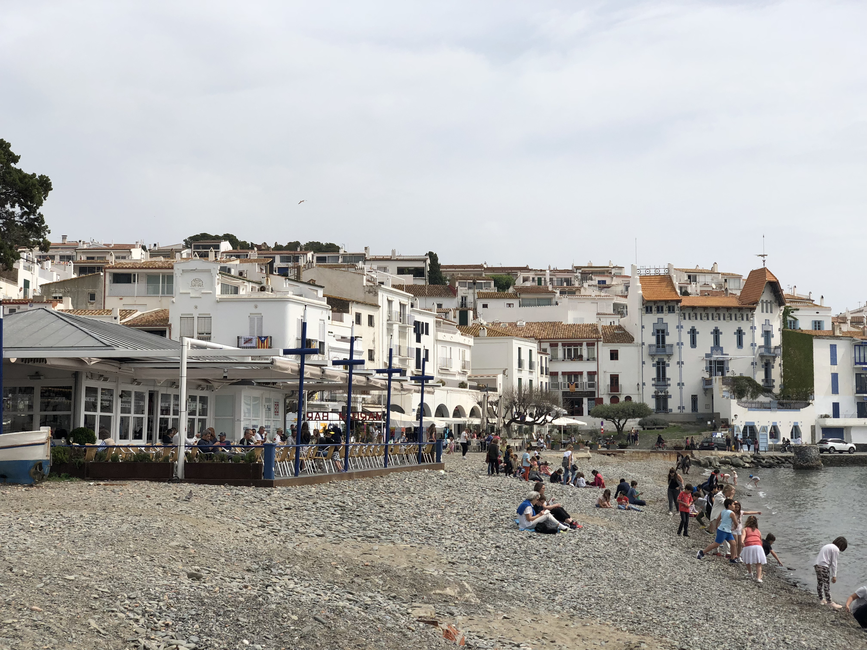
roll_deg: +0.6
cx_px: 434
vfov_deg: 28.0
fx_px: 1302
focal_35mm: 52
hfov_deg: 36.8
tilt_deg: +5.7
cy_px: 325
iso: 16
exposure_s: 1/1919
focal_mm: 6
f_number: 2.4
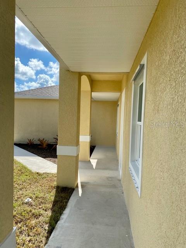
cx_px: 93
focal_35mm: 26
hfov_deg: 53.1
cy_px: 124
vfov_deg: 67.3
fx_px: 186
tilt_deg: -3.1
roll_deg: -1.1
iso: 32
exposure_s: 1/1701
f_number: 1.8
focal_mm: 4.25
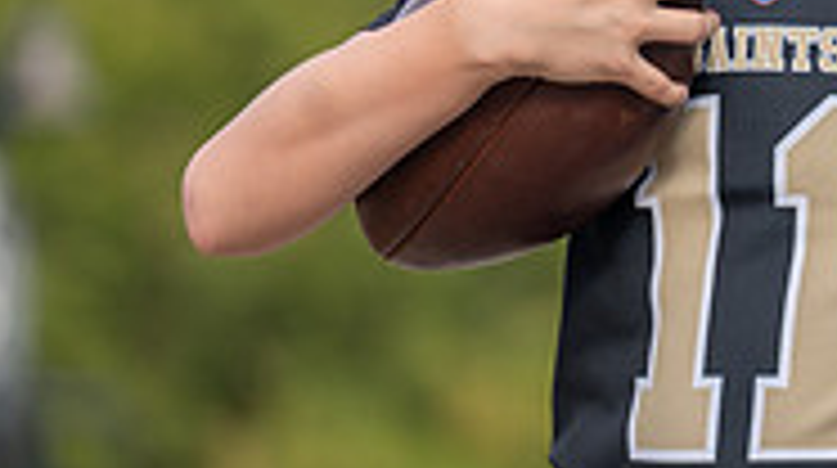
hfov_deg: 4.6
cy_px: 65
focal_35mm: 471
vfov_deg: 2.6
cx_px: 882
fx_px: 10438
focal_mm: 142
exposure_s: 1/1000
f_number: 2.8
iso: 100
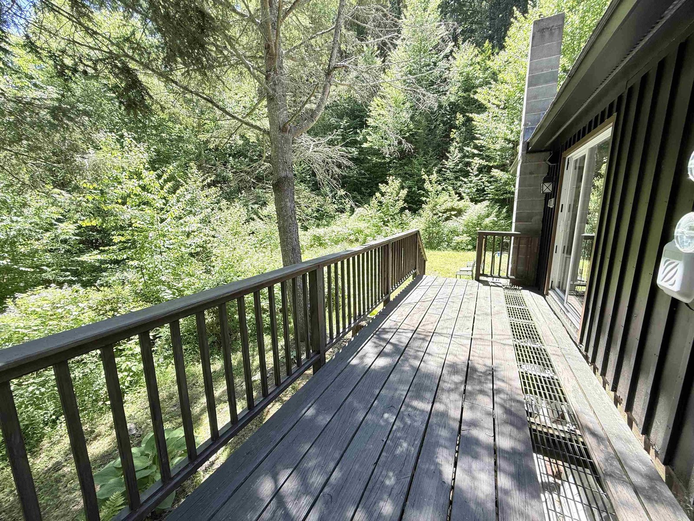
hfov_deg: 102.1
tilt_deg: -9.7
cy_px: 260
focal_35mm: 14
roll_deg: -0.4
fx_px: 281
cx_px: 347
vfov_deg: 85.7
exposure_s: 1/203
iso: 50
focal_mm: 2.22
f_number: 2.2
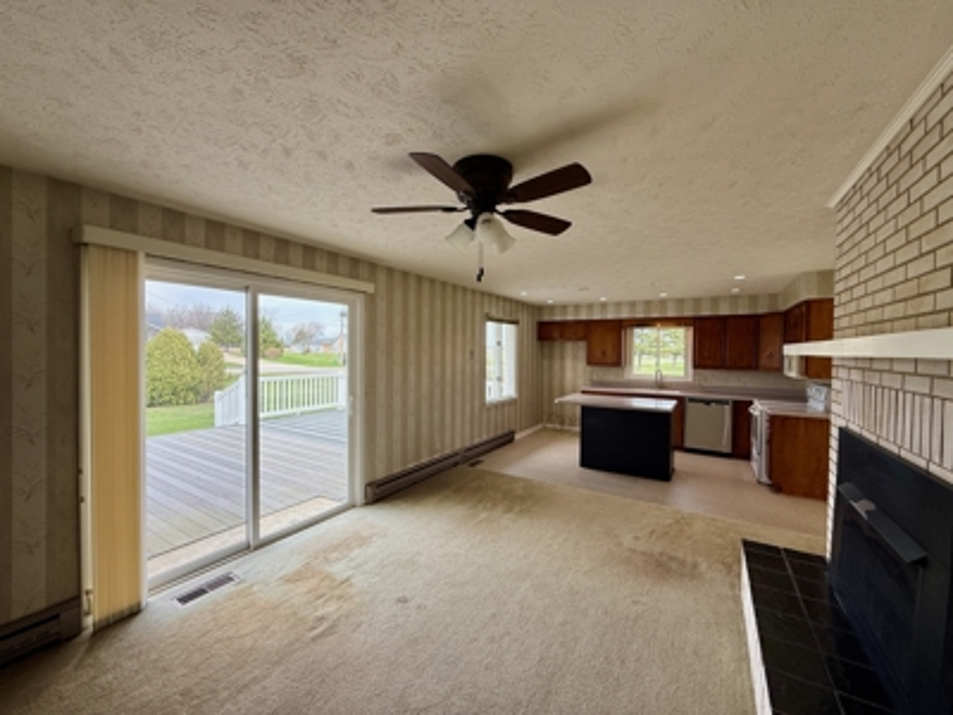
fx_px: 385
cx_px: 476
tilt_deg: +0.5
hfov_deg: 102.1
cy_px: 358
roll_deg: -0.4
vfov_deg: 85.7
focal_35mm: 14
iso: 64
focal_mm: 2.22
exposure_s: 1/122
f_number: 2.2
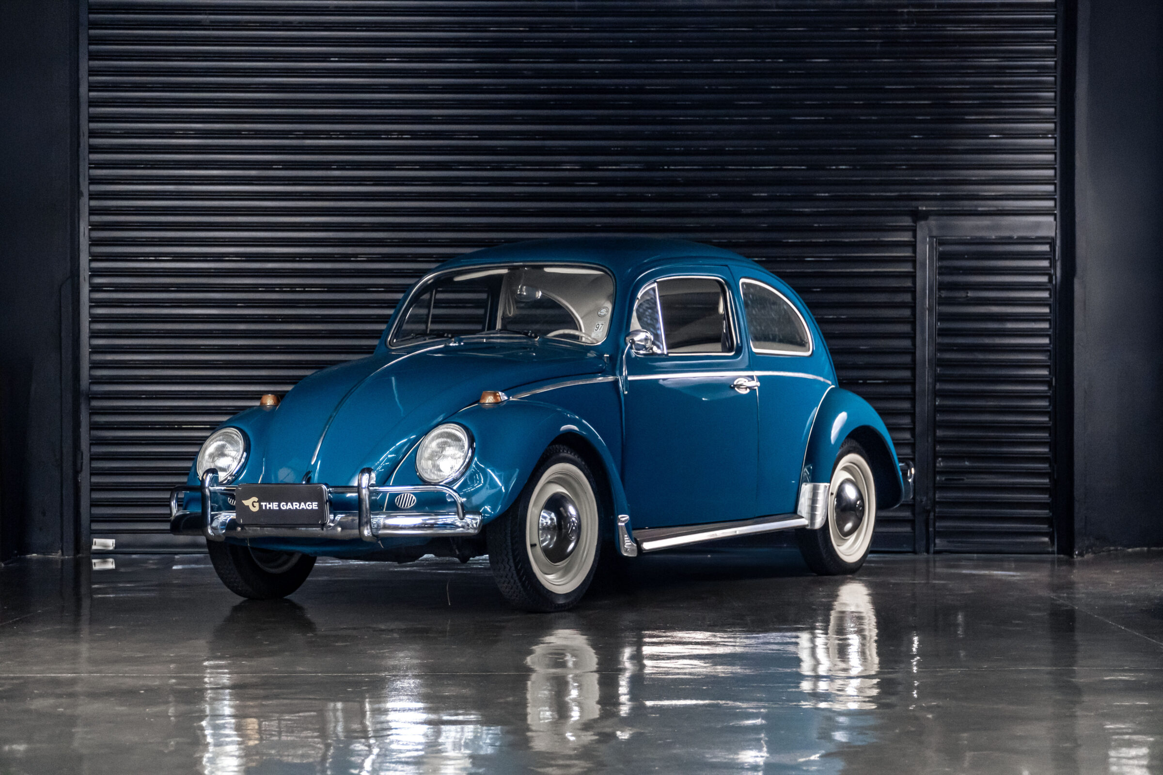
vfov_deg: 18.2
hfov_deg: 27.0
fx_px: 2423
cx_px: 582
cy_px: 388
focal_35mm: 75
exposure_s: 1/40
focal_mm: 50
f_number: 4
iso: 2500
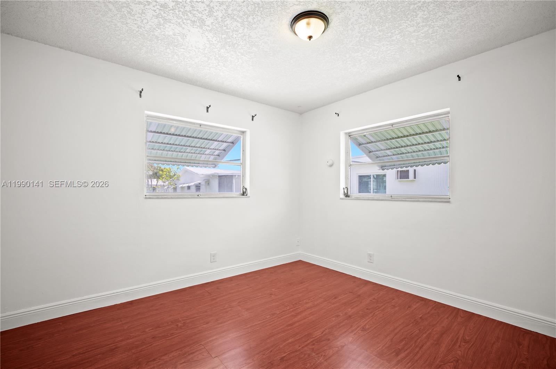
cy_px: 184
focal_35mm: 16
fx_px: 239
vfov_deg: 75.4
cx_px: 278
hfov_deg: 98.6
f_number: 4
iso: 200
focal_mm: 15.5
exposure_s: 1/60
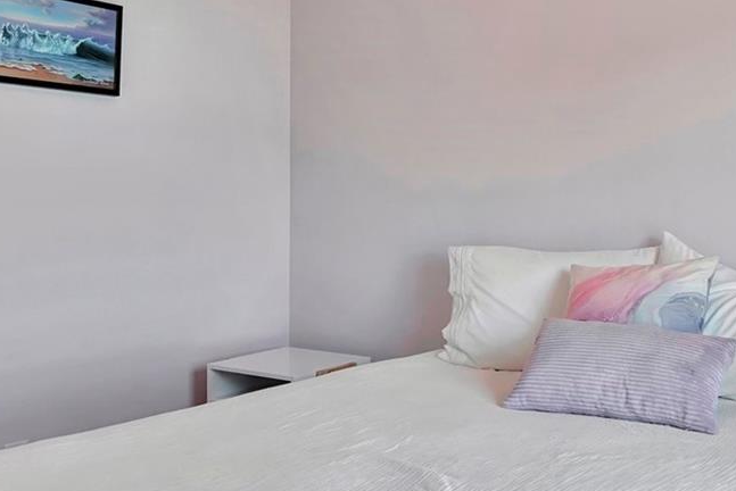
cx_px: 440
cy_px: 314
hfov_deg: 46.1
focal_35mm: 42
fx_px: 859
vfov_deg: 31.7
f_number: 2.8
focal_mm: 17
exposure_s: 1/90
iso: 500
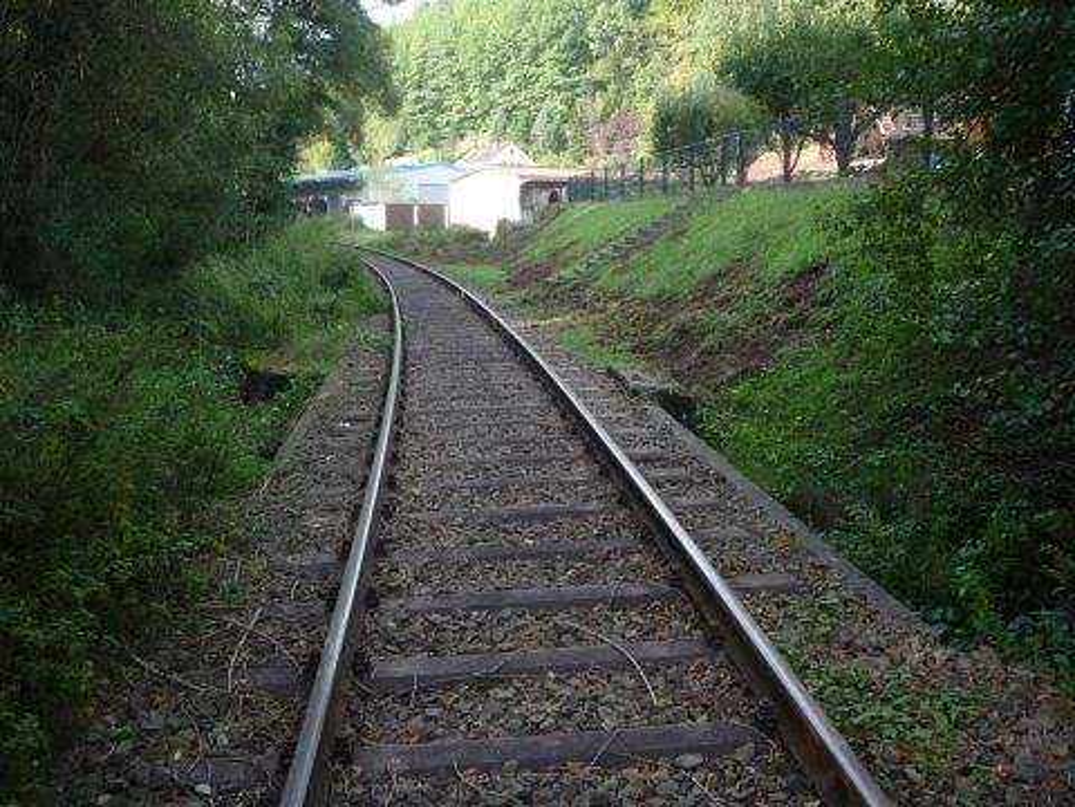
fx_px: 994
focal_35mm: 32
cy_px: 404
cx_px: 538
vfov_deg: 44.2
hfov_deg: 56.8
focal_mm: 5.2
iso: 100
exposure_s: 1/100
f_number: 3.5
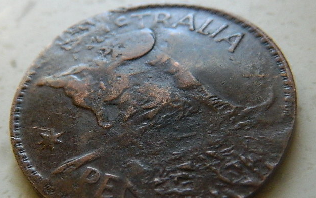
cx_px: 156
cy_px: 117
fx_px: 327
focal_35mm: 38
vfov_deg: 33.5
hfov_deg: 51.5
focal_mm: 6.2
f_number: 3.3
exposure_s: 1/100
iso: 400
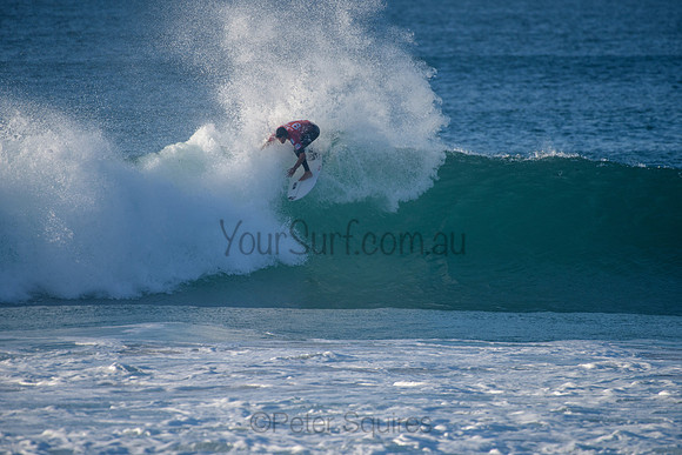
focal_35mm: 540
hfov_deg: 3.8
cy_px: 217
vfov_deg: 2.5
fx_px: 10226
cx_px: 342
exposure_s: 1/2000
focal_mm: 500
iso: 360
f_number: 5.6
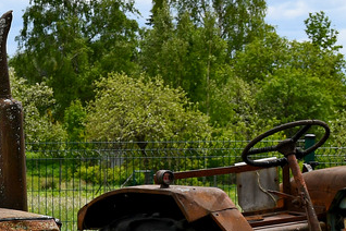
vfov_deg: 7.0
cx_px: -90
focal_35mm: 196
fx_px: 1884
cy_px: 168
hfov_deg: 10.3
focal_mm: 32
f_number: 6.3
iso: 200
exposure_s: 1/640
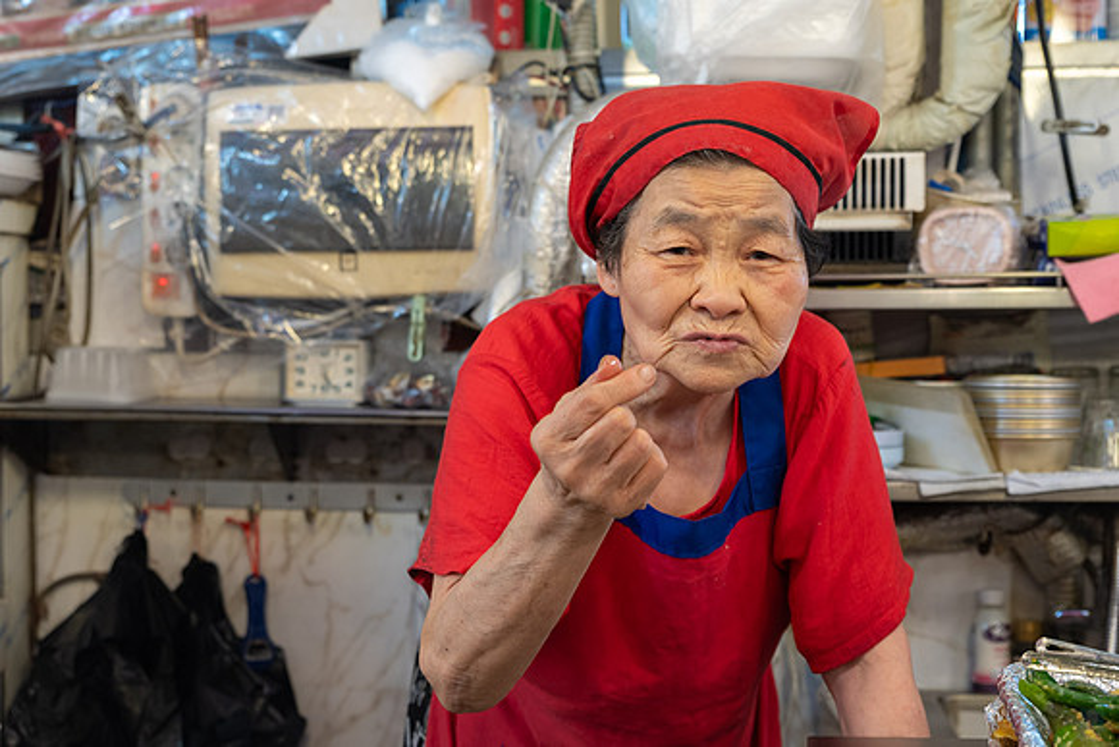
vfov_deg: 22.0
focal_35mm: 62
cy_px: 378
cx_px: 566
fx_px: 1917
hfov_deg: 32.5
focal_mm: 48
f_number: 3.5
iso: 320
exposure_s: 1/100
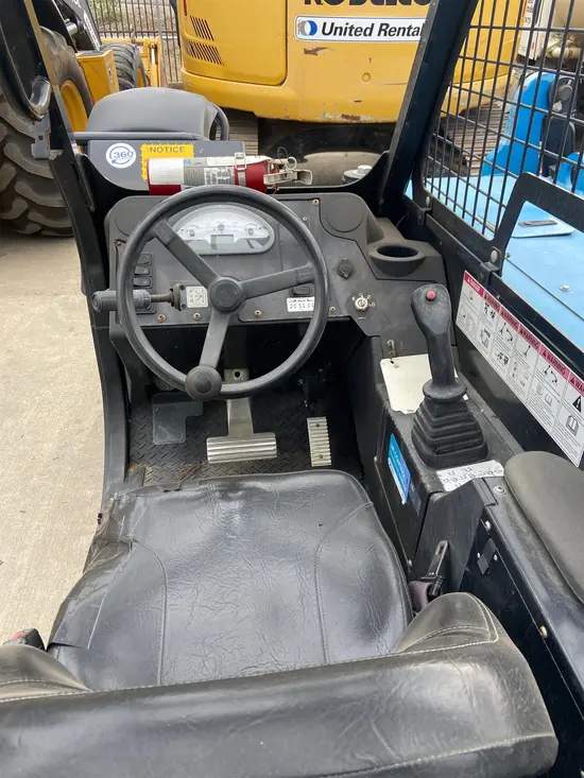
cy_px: 389
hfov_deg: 53.1
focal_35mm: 26
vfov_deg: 67.3
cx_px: 292
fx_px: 585
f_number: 1.8
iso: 100
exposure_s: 1/121
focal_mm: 4.25
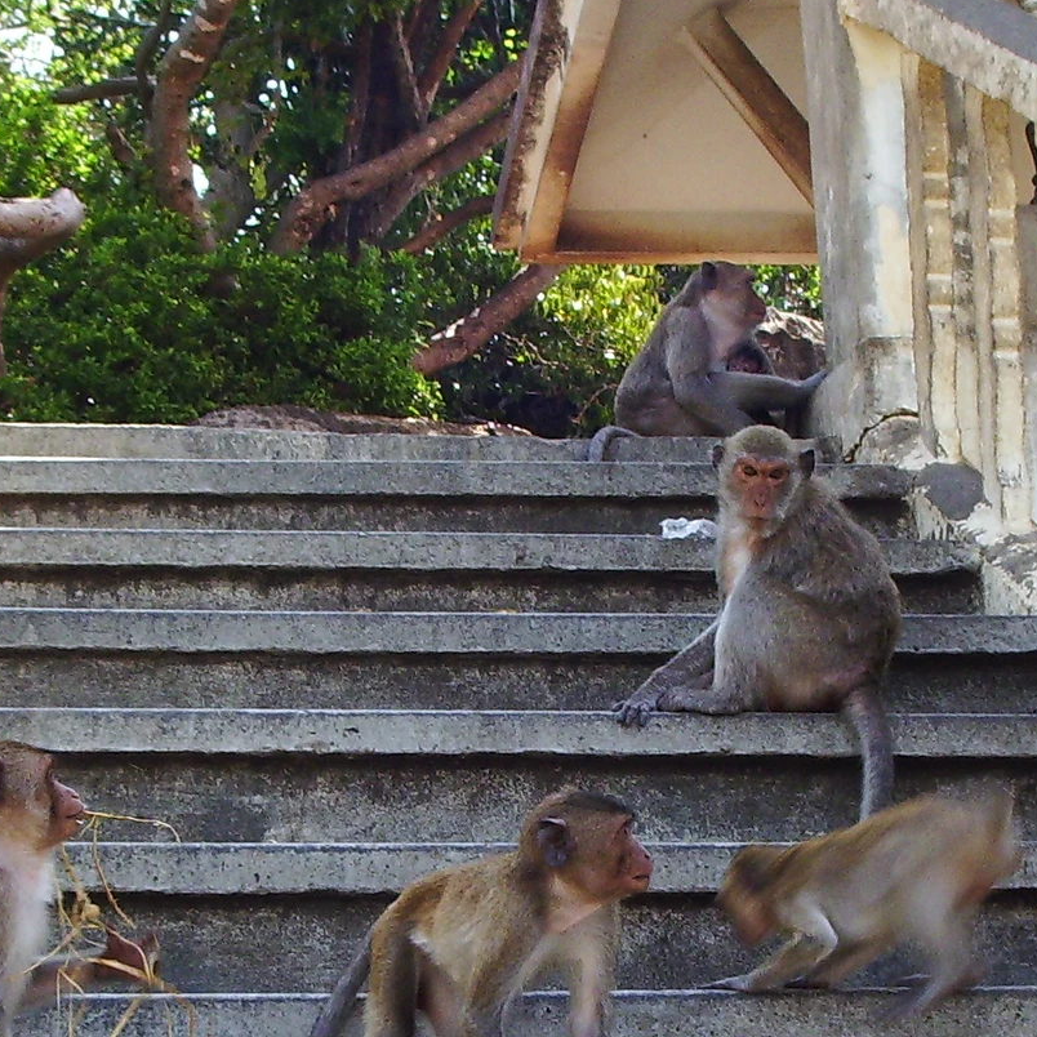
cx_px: 467
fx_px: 3728
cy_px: 694
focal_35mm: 110
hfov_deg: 15.8
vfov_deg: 15.8
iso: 80
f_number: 5
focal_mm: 8.2
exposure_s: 1/100
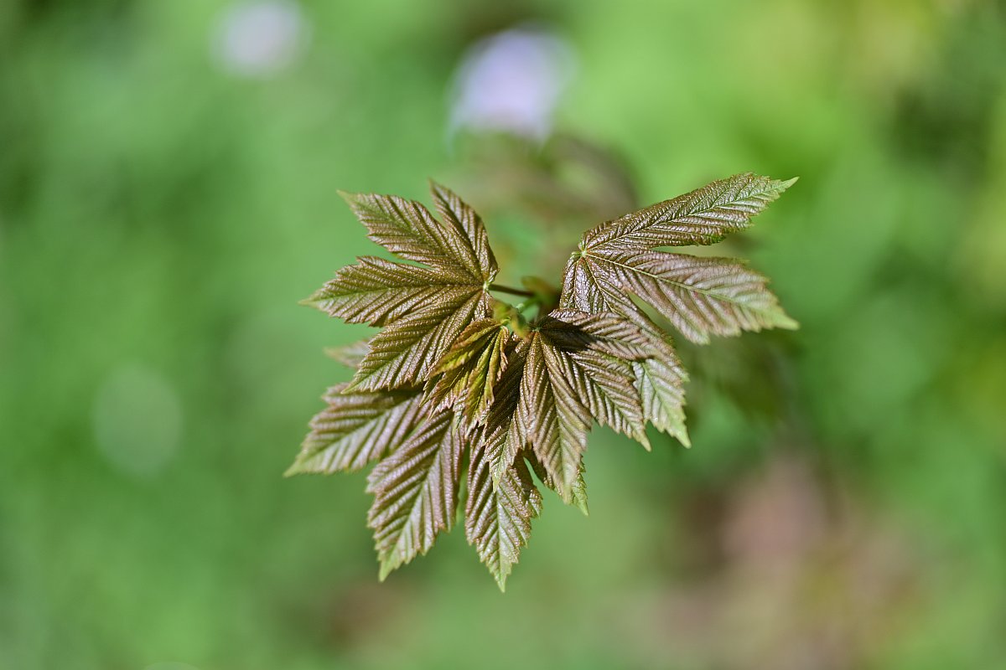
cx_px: 503
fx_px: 2375
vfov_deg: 16.1
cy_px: 335
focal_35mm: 85
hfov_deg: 23.9
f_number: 1.2
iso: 64
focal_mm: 85
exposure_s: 1/4000
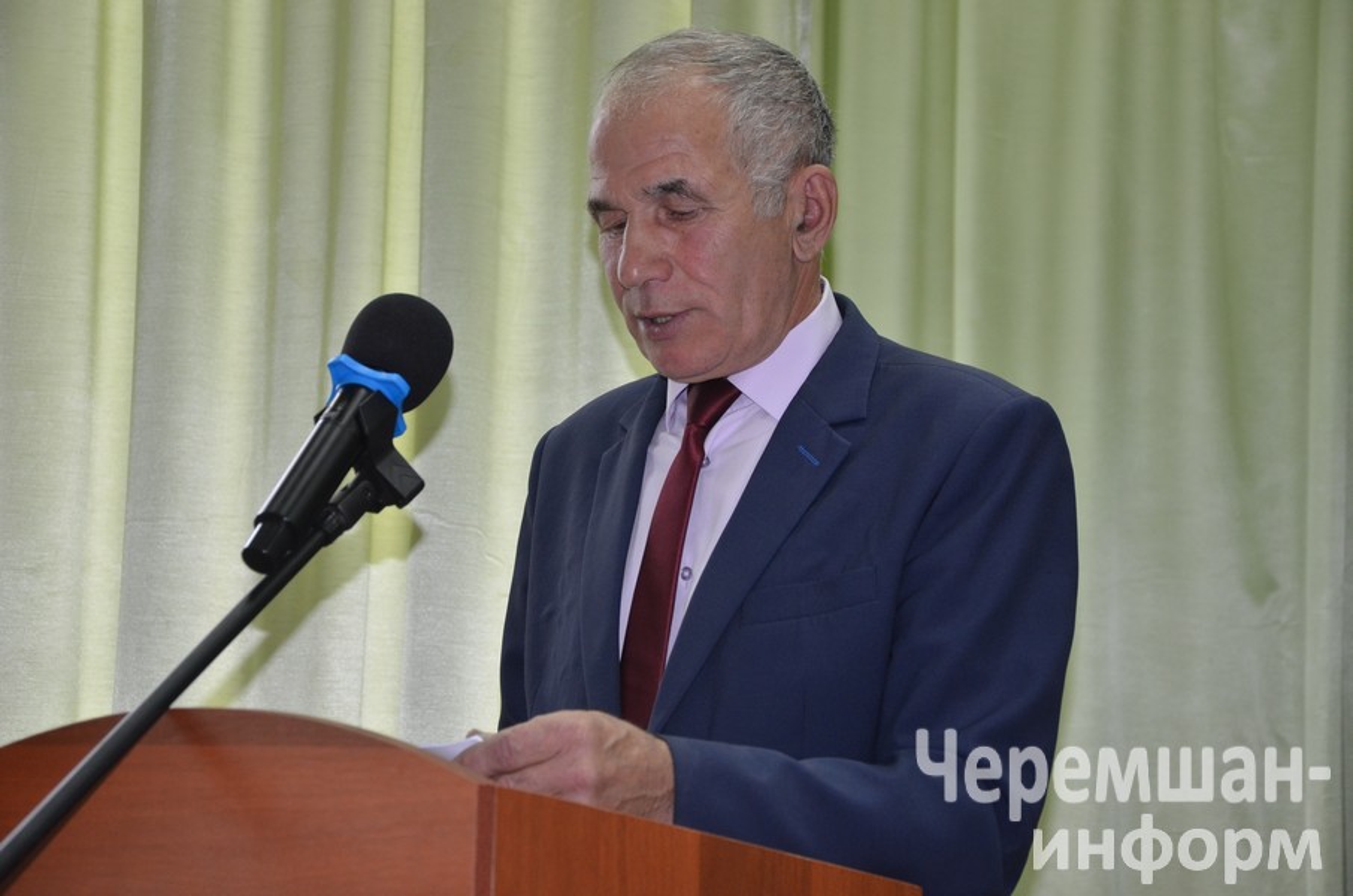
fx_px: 3263
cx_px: 676
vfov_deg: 15.6
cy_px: 448
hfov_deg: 23.4
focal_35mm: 87
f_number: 5
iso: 800
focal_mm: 58
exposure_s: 1/60
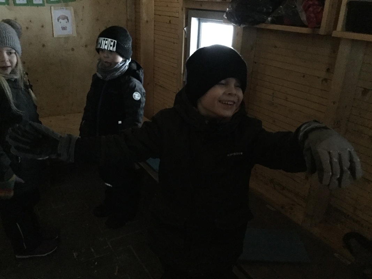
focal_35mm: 31
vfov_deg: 45.4
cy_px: 140
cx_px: 186
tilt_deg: -23.1
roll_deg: -1.7
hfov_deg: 58.4
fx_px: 333
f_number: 2.4
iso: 800
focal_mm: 3.3
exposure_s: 1/17
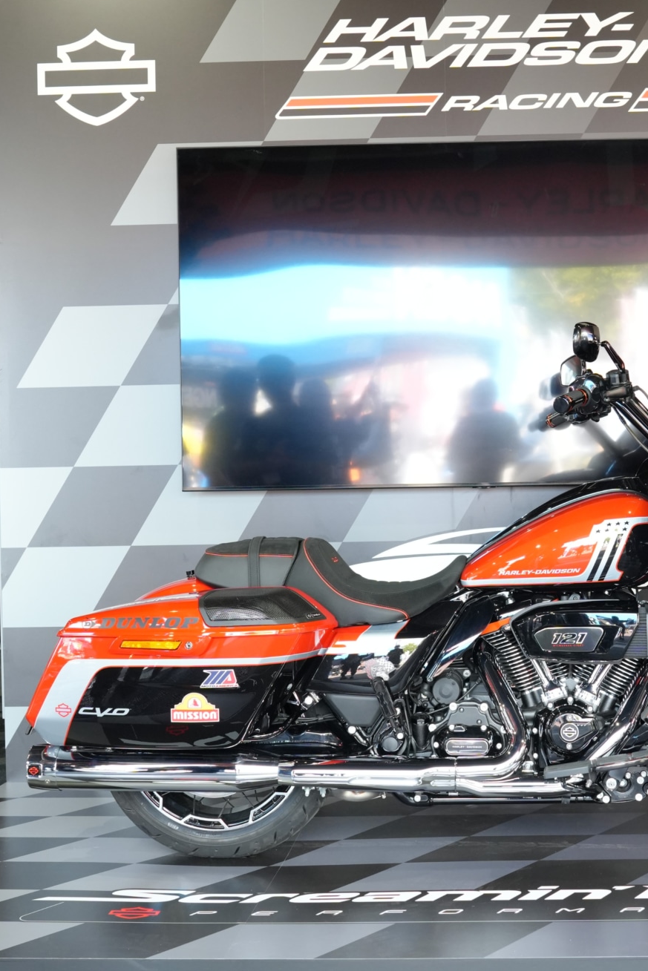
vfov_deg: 36.2
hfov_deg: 24.4
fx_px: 1484
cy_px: 477
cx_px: 468
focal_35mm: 55
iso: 1000
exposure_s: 1/160
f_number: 4
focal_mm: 24
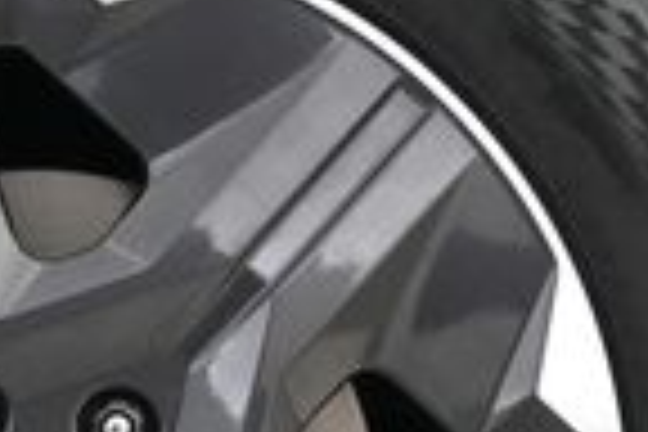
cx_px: 40
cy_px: 562
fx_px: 1926
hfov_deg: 18.7
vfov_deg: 12.4
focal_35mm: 107
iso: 5000
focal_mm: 24
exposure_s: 1/160
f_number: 2.8
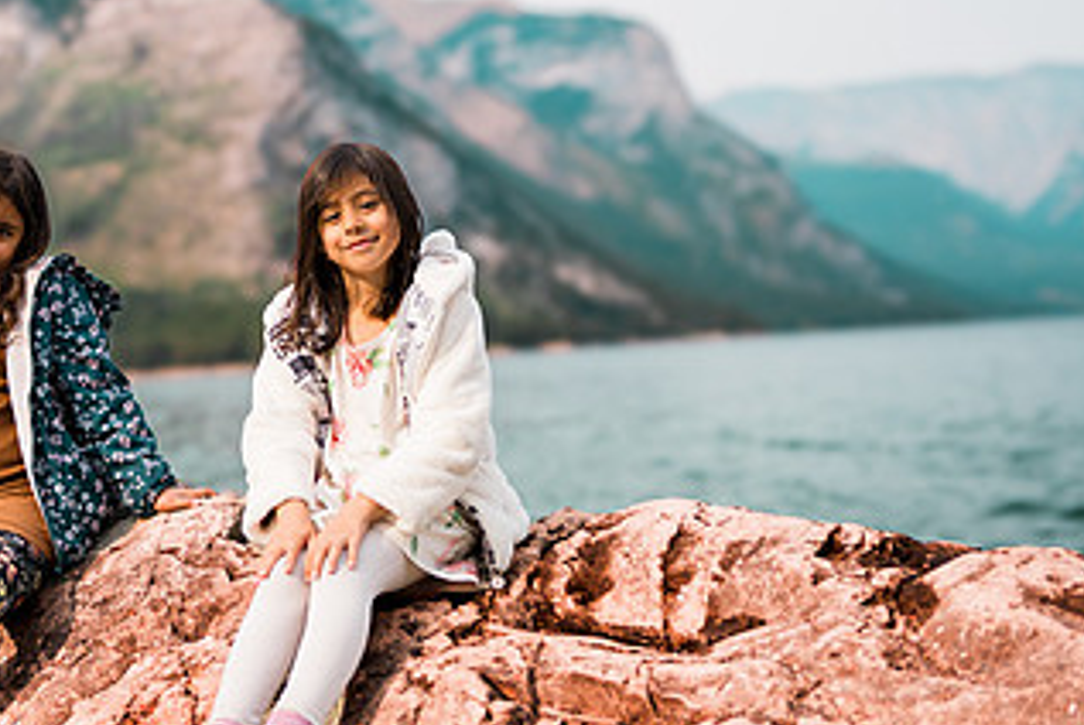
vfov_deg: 21.3
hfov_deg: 30.2
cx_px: 140
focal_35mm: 64
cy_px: 402
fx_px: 1929
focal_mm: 35
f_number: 1.8
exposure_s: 1/8000
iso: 200
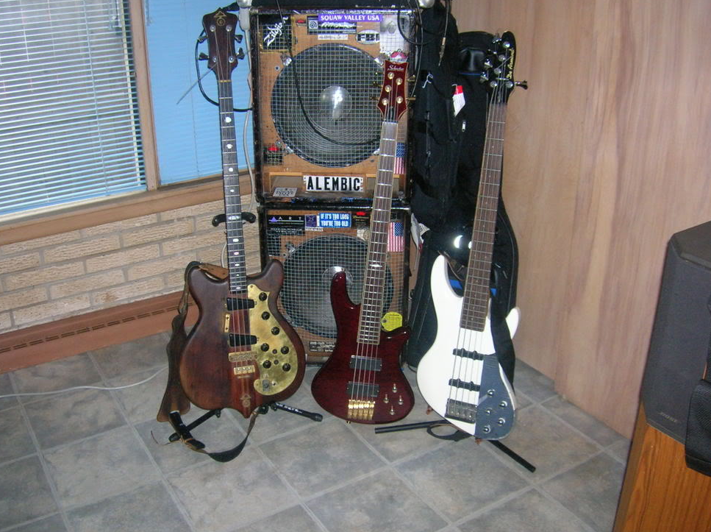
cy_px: 261
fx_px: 739
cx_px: 345
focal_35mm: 36
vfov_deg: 39.6
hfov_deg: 51.4
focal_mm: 5.7
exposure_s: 1/60.1
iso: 169
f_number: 2.9
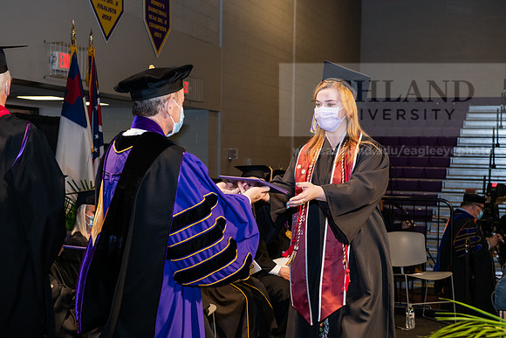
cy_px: 169
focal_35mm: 62
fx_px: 872
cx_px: 253
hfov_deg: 32.4
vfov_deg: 21.9
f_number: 6.3
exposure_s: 1/200
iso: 1600
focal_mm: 62
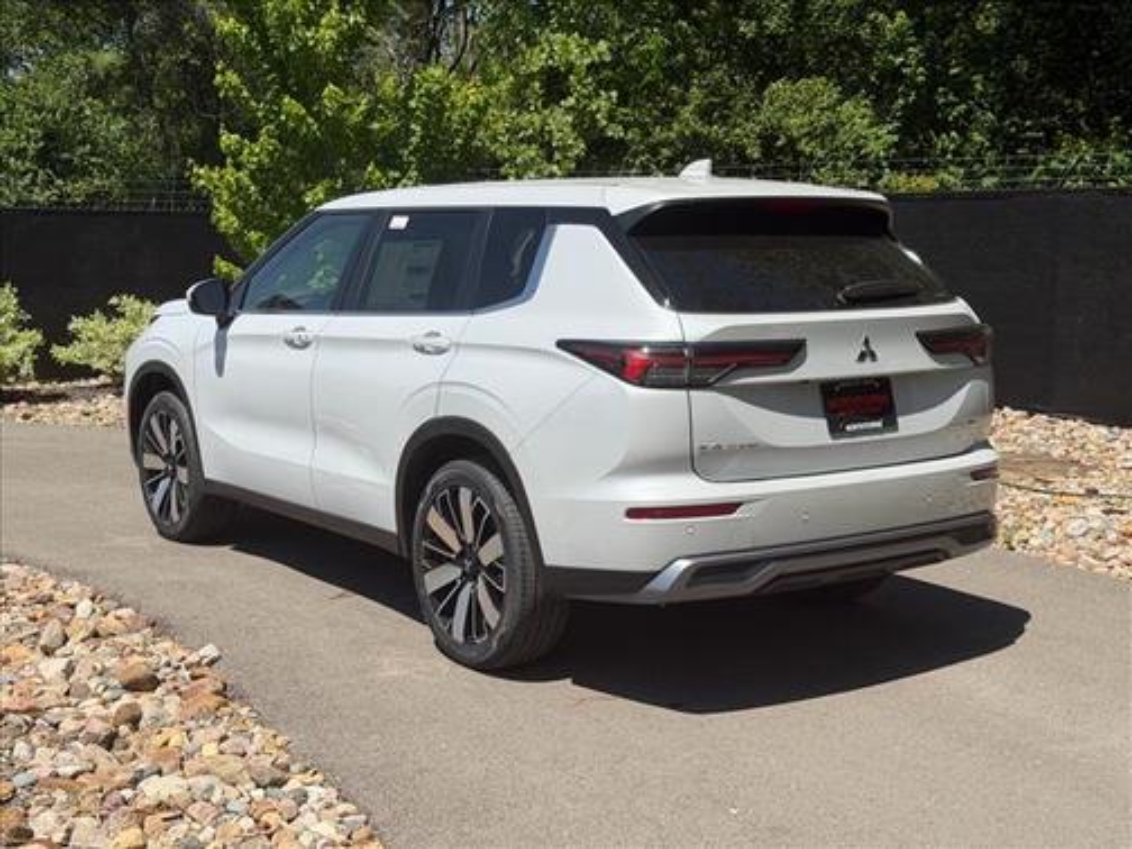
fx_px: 1570
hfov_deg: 39.7
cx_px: 566
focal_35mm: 48
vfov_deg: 30.3
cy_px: 424
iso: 64
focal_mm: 6.76
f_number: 1.78
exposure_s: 1/6024
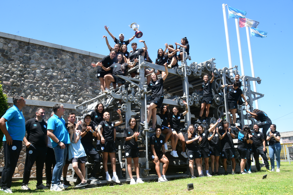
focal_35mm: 31
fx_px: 252
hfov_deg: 60.3
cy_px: 98
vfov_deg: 42.3
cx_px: 146
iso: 640
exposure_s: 1/125
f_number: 16
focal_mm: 31
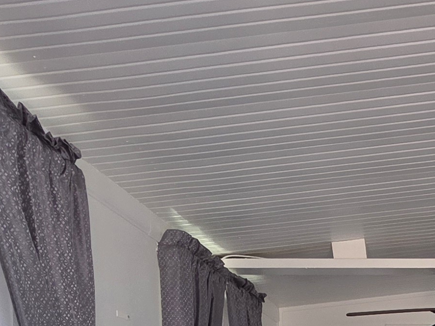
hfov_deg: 30.4
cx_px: 454
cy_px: 557
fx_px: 729
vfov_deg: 19.8
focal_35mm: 58
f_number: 1.9
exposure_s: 1/120
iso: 64
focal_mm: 2.2
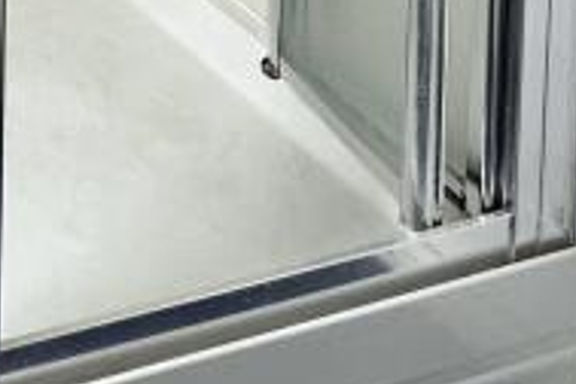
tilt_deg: -3.0
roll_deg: -0.4
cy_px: -649
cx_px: -363
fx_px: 1264
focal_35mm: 79
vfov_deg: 12.1
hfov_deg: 20.6
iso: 80
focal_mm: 2.22
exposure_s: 1/99
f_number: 2.2
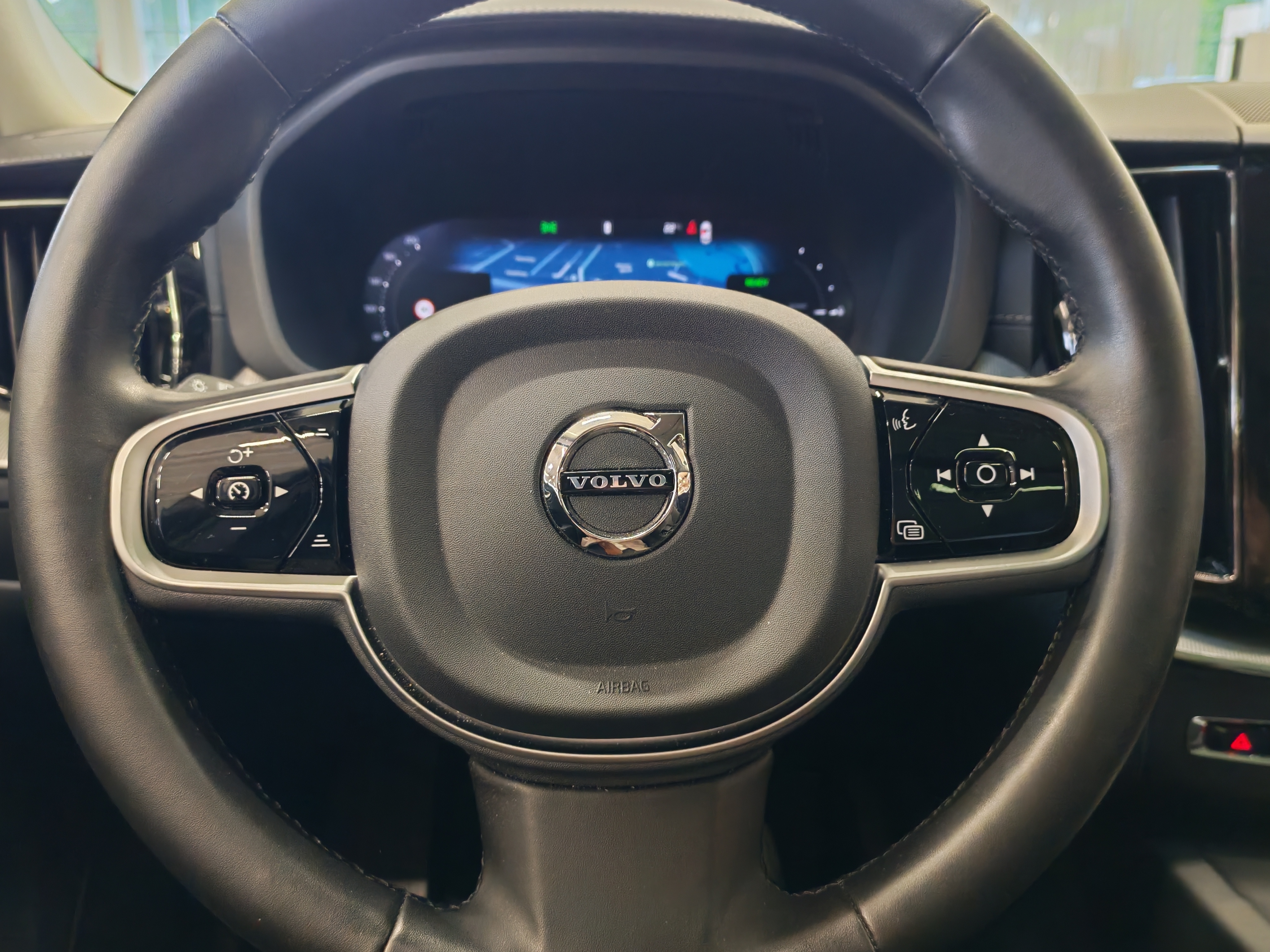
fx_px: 1174
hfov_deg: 56.8
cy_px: 476
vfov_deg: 44.2
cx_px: 635
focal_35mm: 32
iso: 1250
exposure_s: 1/100
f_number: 1.9
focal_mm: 6.12
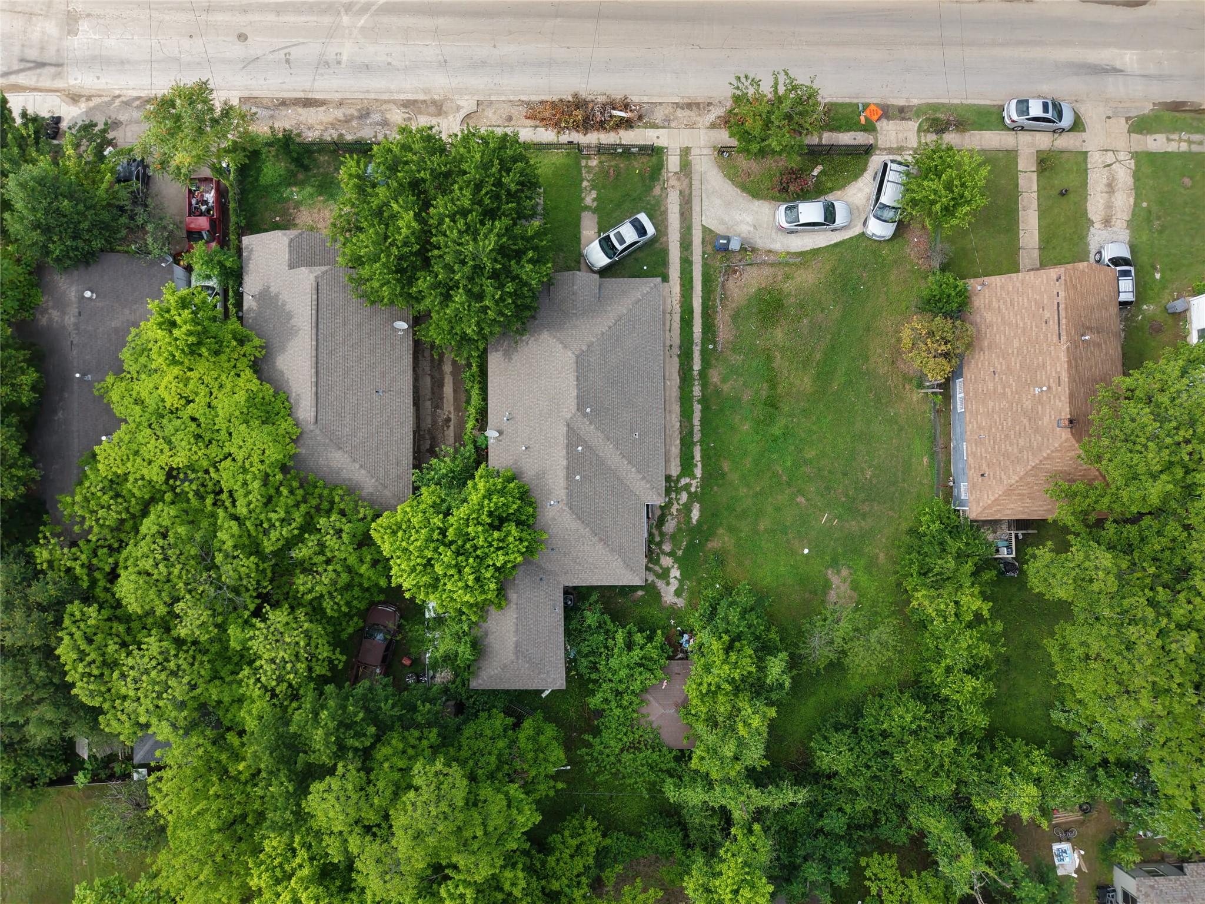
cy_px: 452
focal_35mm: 24
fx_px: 835
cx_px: 602
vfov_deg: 56.8
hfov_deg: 71.6
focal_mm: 8.67
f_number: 1.8
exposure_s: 1/800
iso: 100
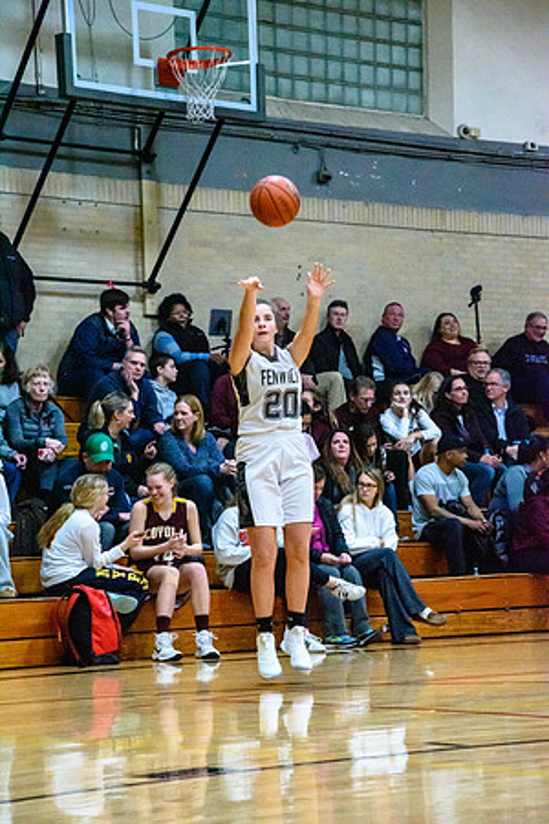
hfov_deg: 13.0
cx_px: 274
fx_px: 2402
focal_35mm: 105
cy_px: 412
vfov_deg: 19.5
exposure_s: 1/640
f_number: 4
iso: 10000
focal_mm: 105
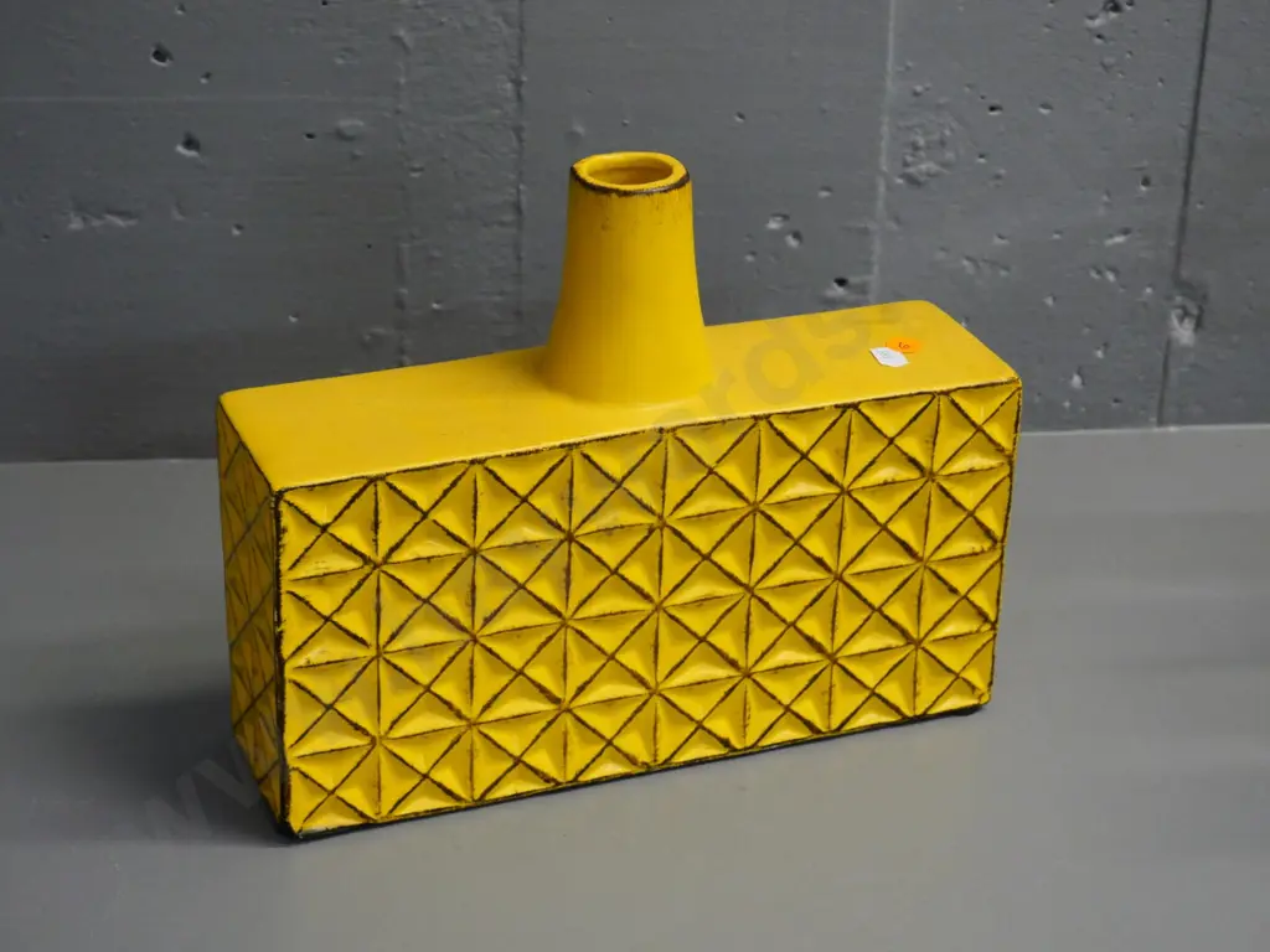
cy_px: 476
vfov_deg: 19.4
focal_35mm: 76
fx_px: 2788
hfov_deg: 25.7
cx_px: 635
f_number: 6.3
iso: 3200
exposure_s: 1/160
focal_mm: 38
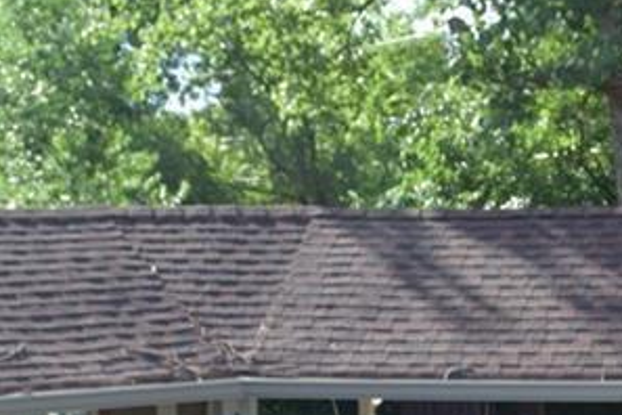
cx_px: 601
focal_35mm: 93
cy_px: 421
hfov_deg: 21.3
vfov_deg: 14.5
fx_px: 1607
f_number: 6.3
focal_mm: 18
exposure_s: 1/200
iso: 200
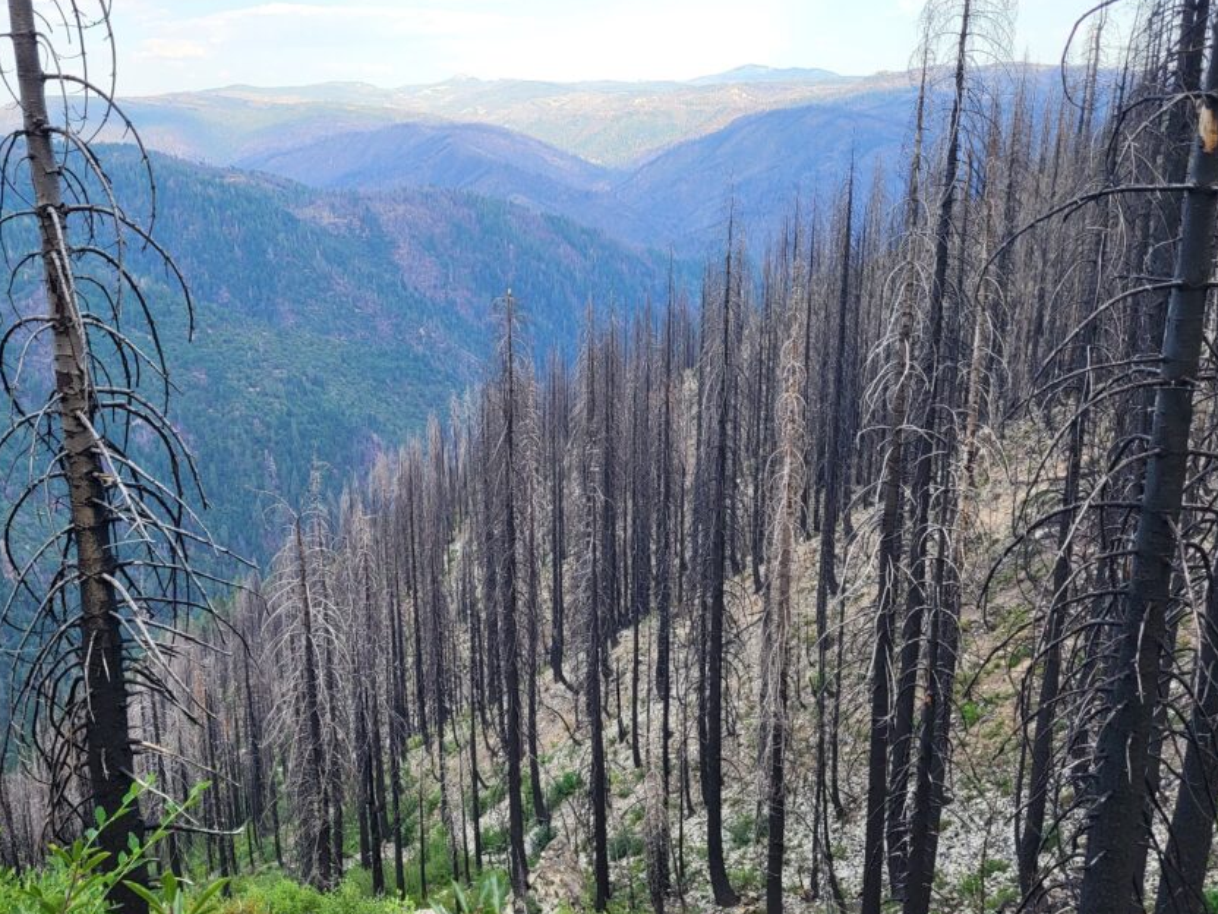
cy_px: 461
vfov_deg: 44.2
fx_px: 1126
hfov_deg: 56.4
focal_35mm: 32
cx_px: 487
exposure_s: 1/476
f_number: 1.8
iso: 40
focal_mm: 5.4
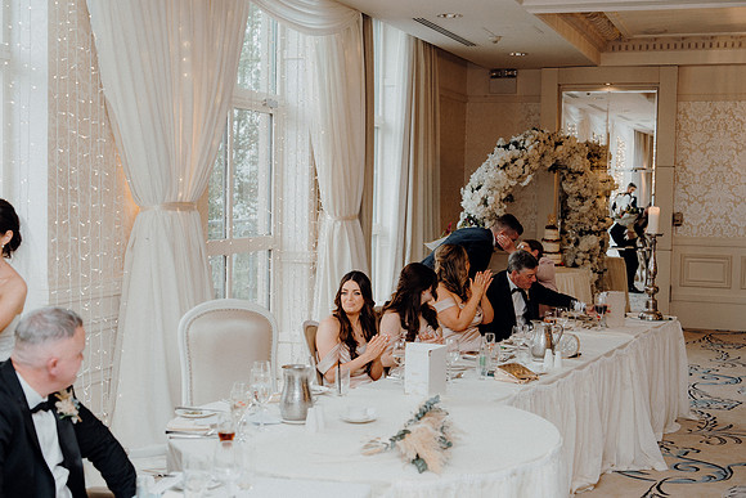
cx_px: 373
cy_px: 249
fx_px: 1078
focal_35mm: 52
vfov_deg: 26.0
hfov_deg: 38.2
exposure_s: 1/160
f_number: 3.5
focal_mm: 52
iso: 500
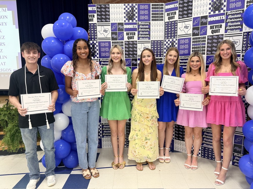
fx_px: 175
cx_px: 126
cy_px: 94
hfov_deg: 71.6
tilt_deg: -8.2
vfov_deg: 56.8
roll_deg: +1.5
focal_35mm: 24
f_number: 1.78
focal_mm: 6.76
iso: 160
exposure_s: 1/60
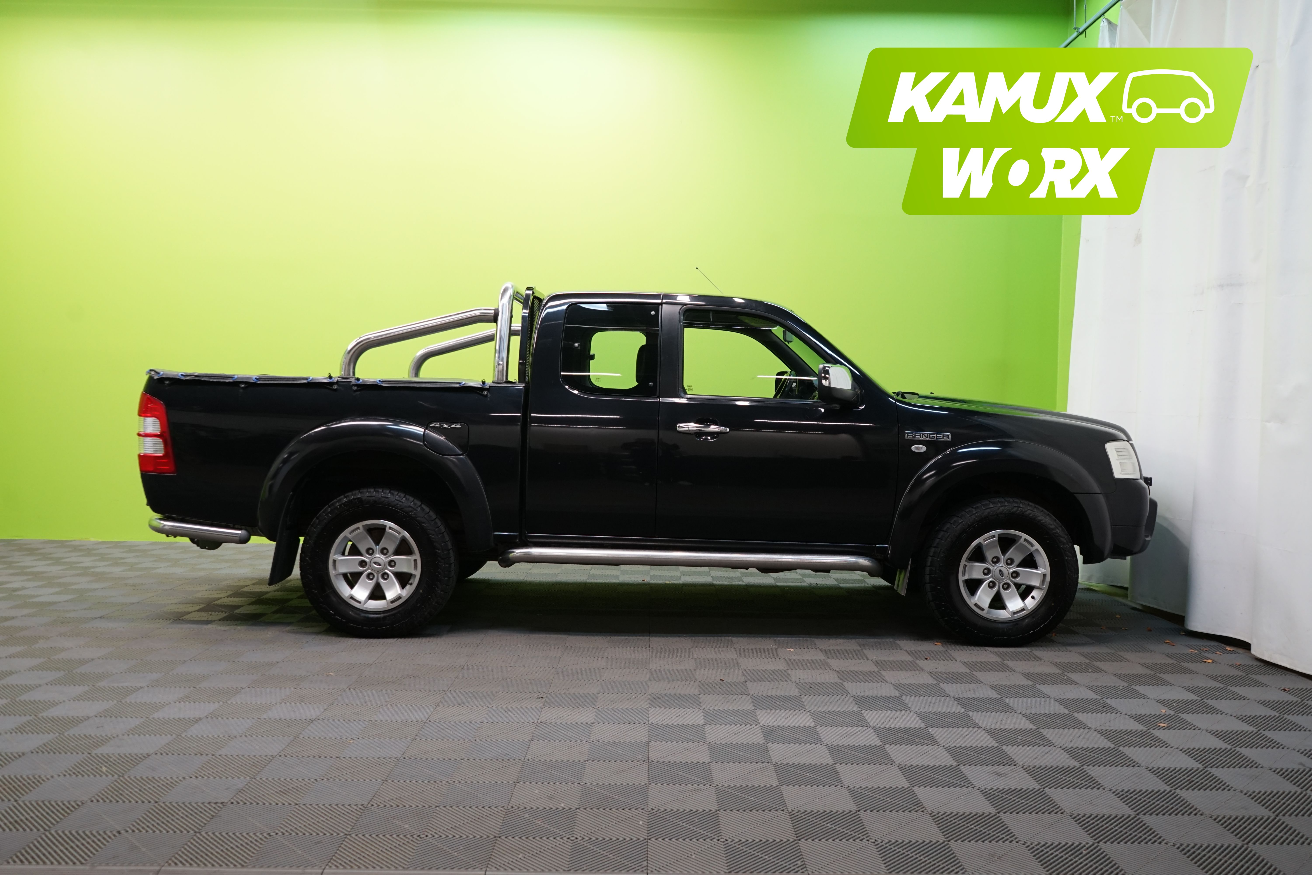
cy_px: 438
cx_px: 656
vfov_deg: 45.0
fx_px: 1057
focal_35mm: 29
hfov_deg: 63.7
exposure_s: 1/50
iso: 800
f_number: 5.6
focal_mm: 29
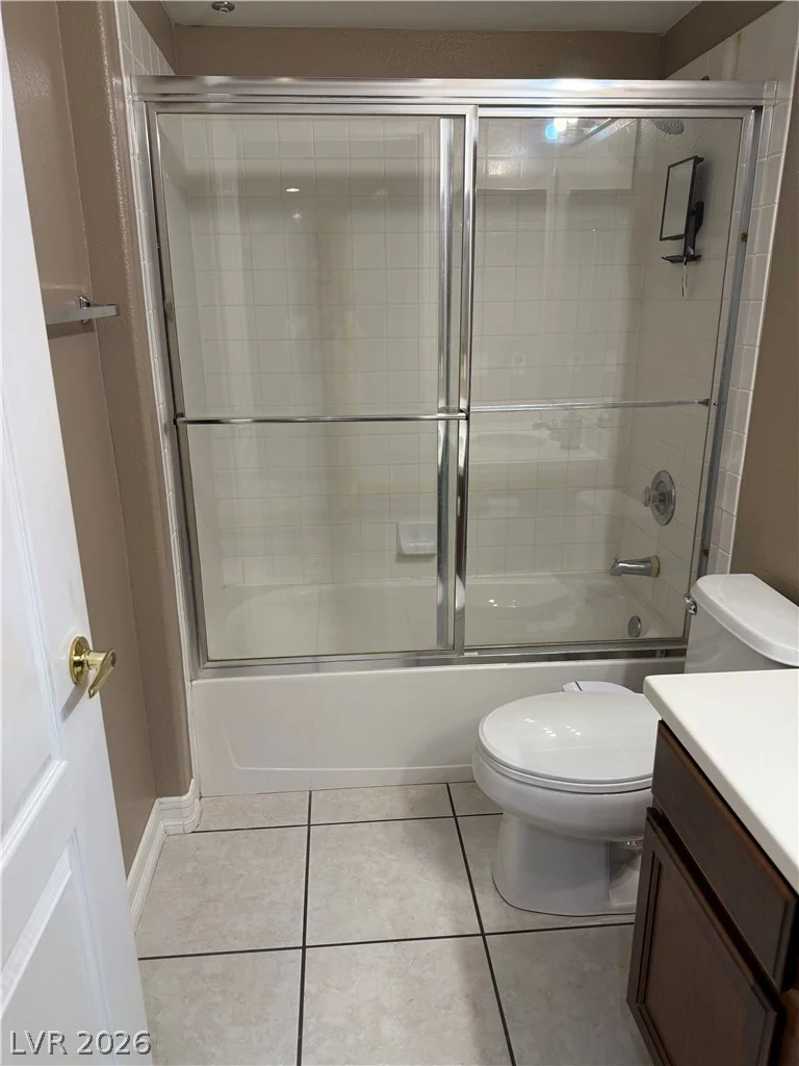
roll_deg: +1.0
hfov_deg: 56.8
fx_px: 739
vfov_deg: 71.6
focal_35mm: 24
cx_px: 400
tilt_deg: -16.7
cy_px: 533
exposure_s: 1/125
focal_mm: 6.76
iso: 100
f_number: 1.78
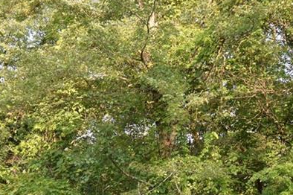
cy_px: 104
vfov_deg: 17.5
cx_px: 159
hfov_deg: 26.0
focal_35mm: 78
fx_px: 634
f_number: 5.6
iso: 200
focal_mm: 20
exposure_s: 1/125
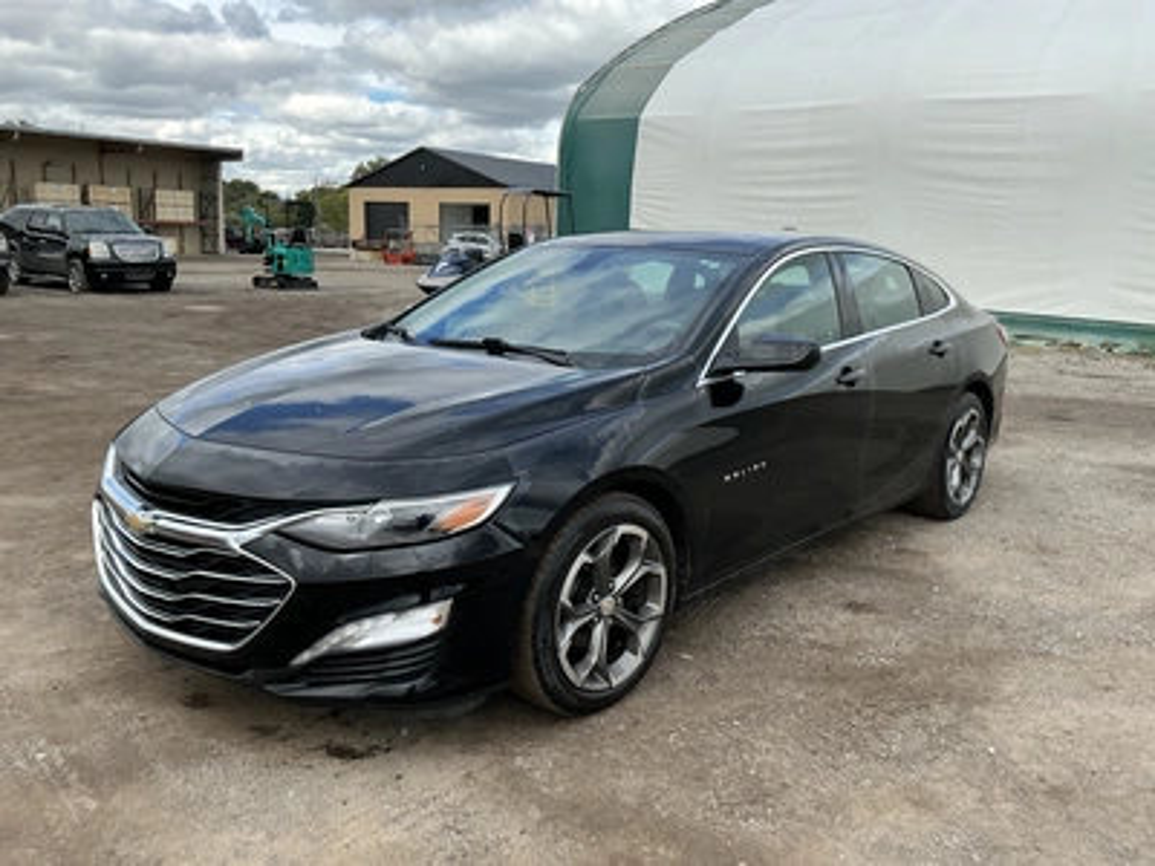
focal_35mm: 28
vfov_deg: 49.7
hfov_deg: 63.4
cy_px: 433
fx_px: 934
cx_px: 578
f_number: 1.8
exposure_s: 1/749
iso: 25
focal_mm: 3
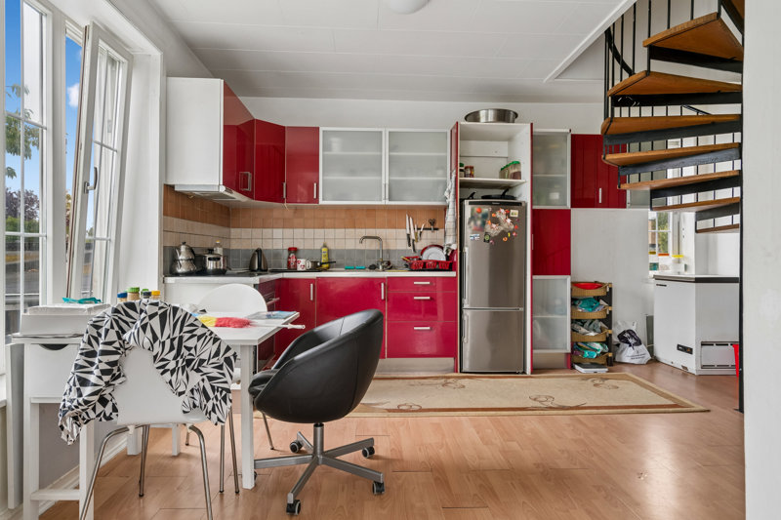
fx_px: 455
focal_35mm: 21
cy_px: 260
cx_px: 390
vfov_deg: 59.5
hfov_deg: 81.2
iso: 800
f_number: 7.1
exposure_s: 1/8
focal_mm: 21
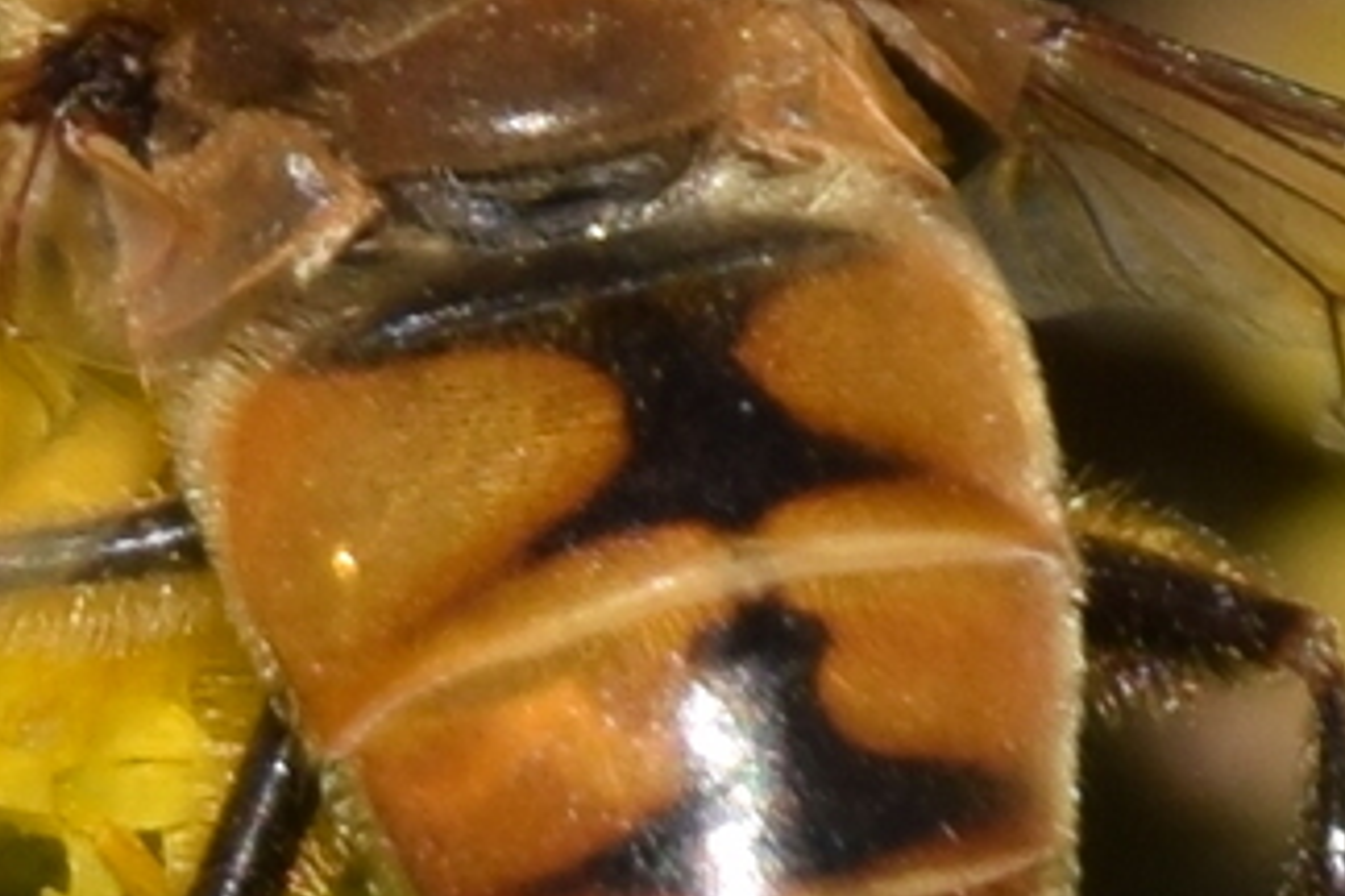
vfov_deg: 2.2
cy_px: 357
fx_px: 23199
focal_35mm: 621
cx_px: 583
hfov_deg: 3.3
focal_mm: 140
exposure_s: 1/160
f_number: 13
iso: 100
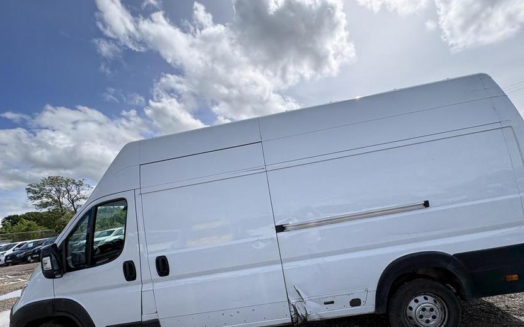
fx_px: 228
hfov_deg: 97.7
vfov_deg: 70.1
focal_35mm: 16
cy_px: 205
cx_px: 276
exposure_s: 1/1449
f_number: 2.2
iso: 40
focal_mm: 2.22
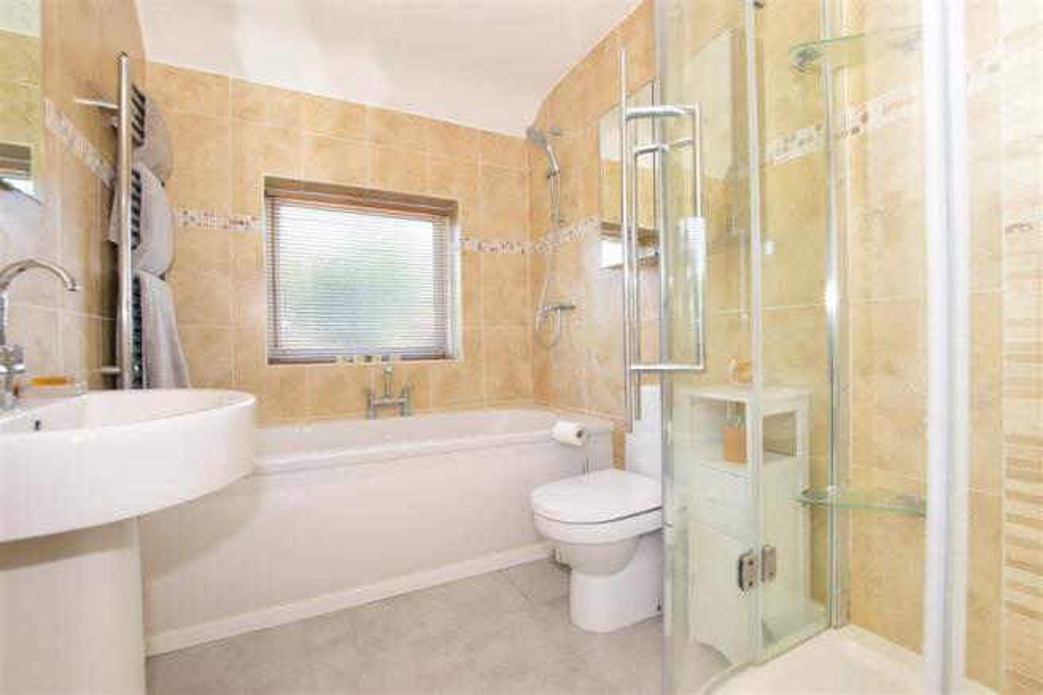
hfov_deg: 100.4
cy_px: 348
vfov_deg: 77.3
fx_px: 434
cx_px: 522
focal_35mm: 15
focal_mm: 10
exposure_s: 1/30
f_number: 8
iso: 400
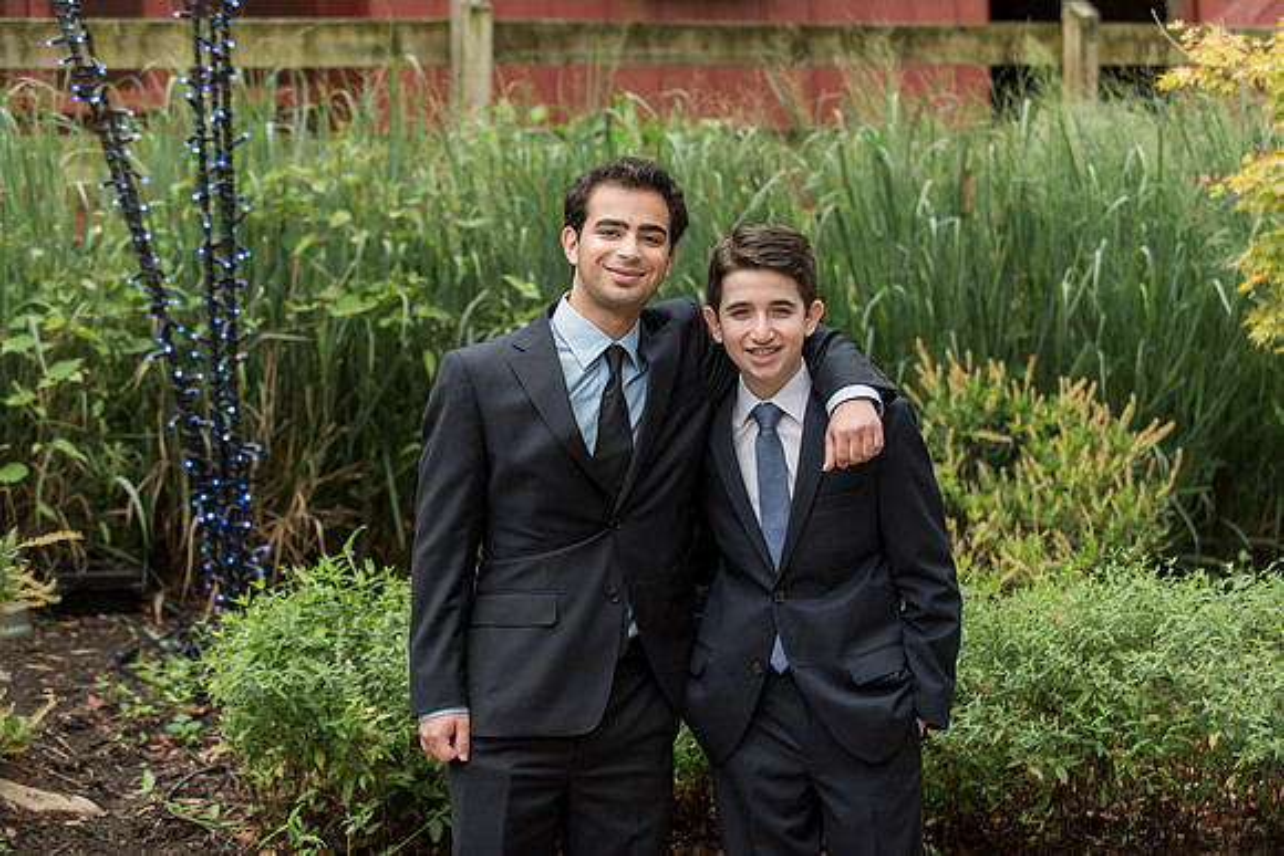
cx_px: 642
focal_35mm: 90
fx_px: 3211
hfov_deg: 22.6
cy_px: 428
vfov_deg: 15.2
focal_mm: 90
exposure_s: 1/640
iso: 400
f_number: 3.5
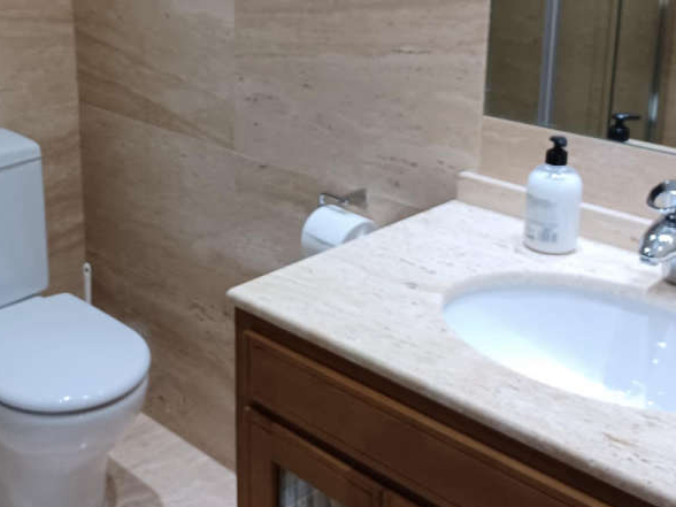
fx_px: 996
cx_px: 207
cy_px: 131
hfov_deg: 37.0
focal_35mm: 51
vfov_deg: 28.2
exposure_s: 1/33.3
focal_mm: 4.6
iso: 320
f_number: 1.8
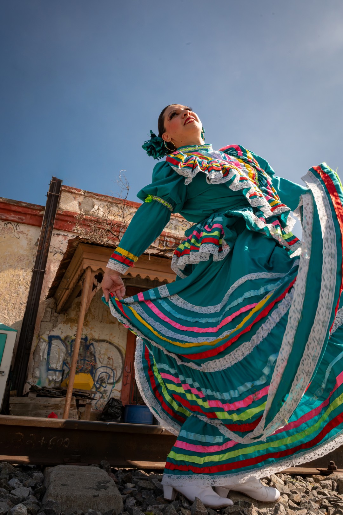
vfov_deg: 63.7
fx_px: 415
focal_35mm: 29
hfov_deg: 44.9
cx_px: 172
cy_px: 258
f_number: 14
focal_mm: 29
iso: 800
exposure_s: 1/1250
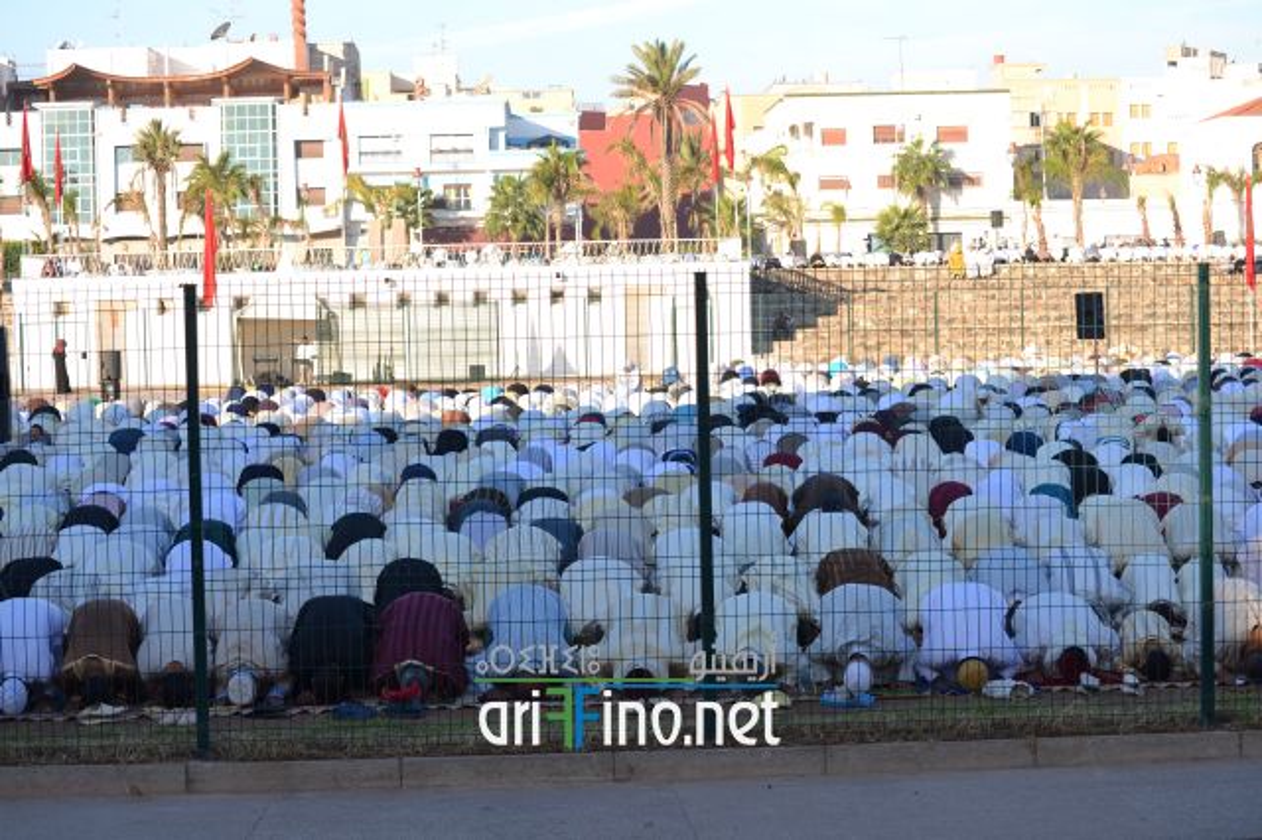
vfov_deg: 16.5
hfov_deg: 24.6
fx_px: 2890
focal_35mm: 82
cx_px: 631
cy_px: 420
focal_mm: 55
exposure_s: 1/200
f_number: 8
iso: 100
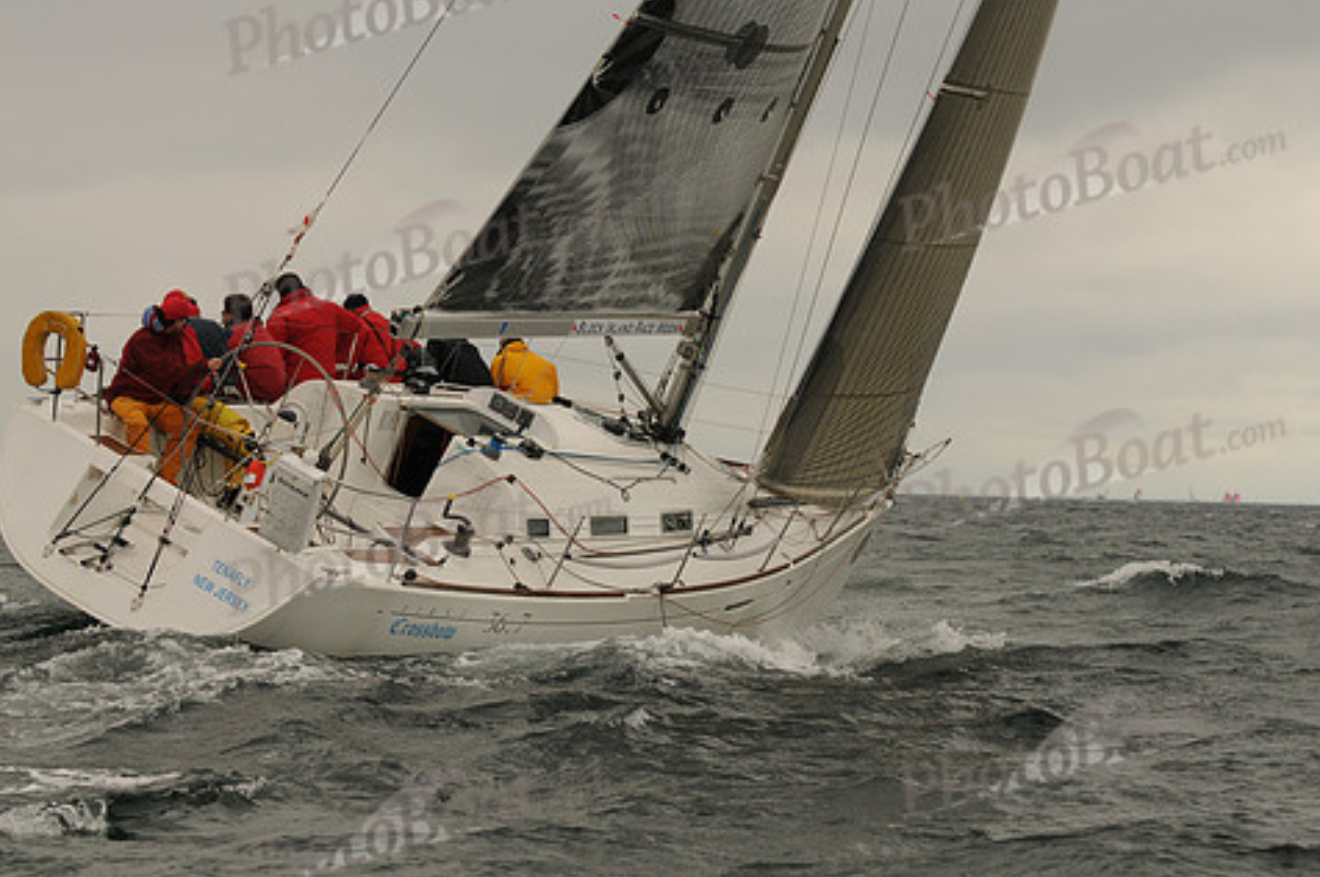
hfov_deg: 16.0
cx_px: 754
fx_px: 4687
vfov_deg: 10.7
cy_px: 362
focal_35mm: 128
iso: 200
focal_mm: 70
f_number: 5.6
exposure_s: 1/640
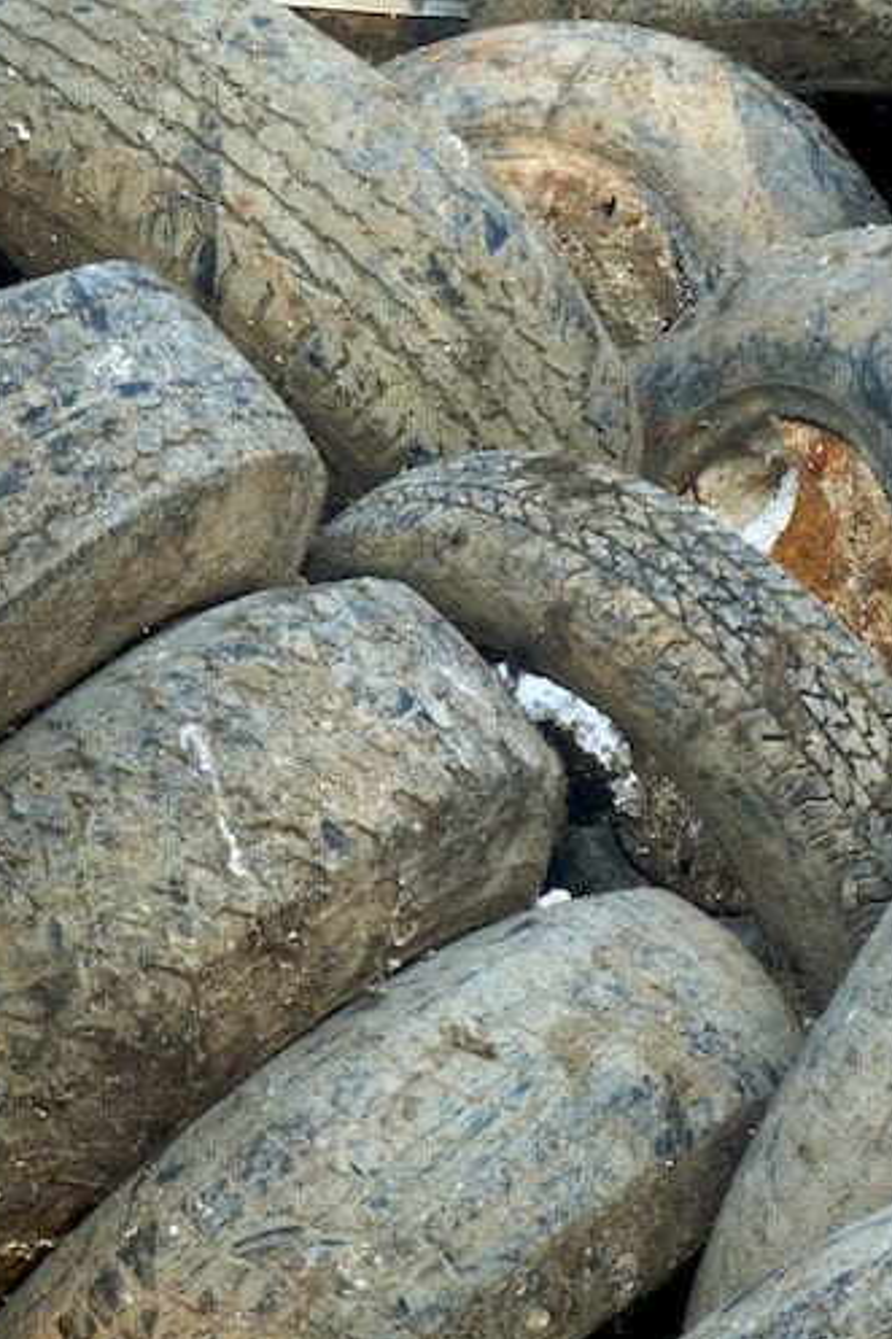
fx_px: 9744
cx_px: 795
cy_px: 663
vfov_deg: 7.9
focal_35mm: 262
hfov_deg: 5.2
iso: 160
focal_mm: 32.7
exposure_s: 1/50
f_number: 3.7
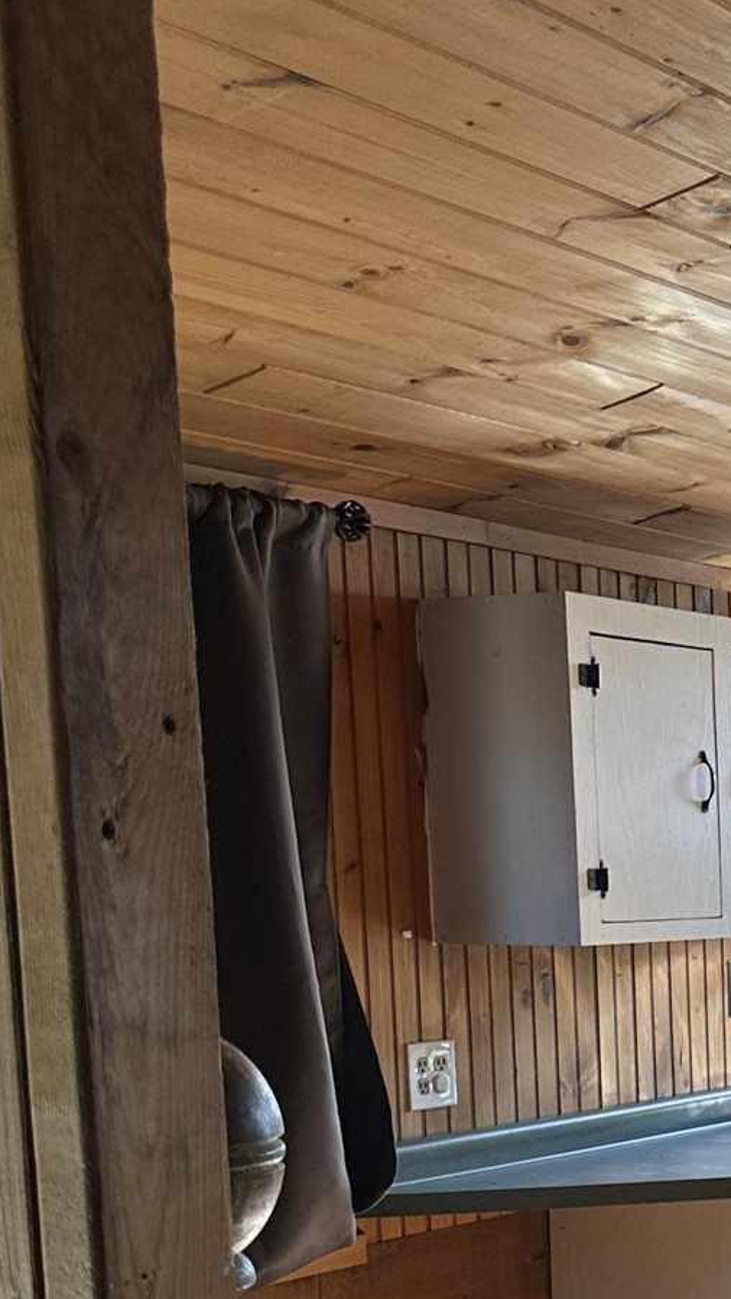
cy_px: 1196
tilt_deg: -6.4
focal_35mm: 67
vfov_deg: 29.9
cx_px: 1050
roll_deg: -0.2
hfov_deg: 16.6
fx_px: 2308
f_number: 1.78
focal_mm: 6.86
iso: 100
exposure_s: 1/121
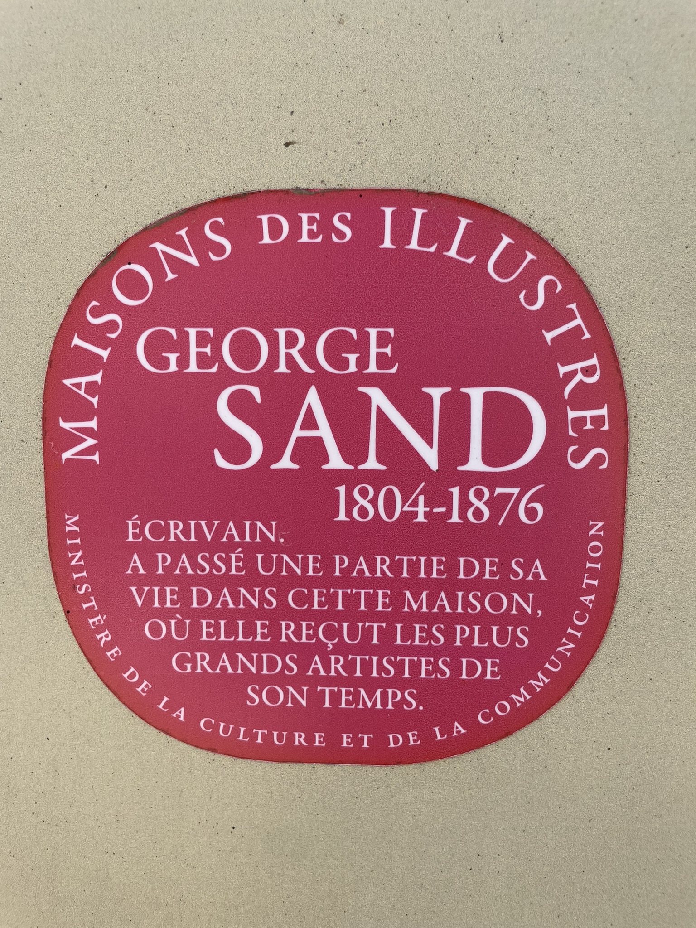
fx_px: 697
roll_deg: +1.1
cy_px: 464
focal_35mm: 26
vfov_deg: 67.3
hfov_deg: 53.1
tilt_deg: -6.2
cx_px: 348
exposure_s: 1/924
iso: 32
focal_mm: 4.2
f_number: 1.6
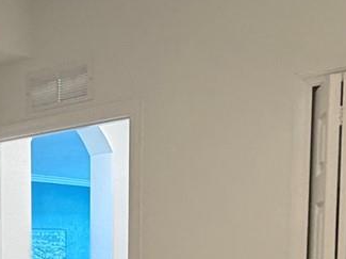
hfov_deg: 25.4
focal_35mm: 69
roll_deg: +1.3
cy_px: 322
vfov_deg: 19.8
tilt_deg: -5.0
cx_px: -66
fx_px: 689
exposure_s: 1/60
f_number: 2.2
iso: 320
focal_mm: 2.22
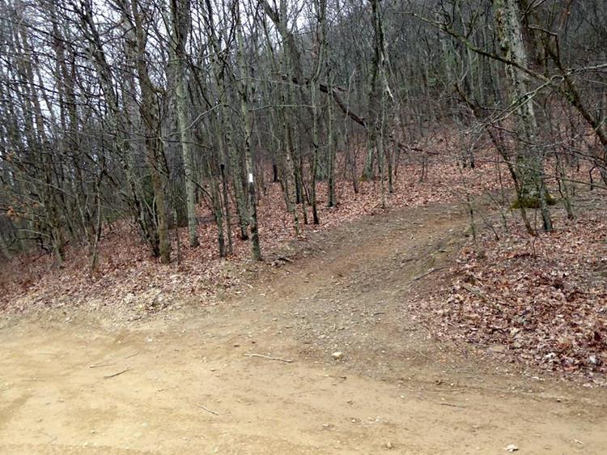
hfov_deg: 51.4
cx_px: 304
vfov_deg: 39.6
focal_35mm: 36
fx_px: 631
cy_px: 228
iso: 200
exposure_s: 1/250
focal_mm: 6.3
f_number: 3.7
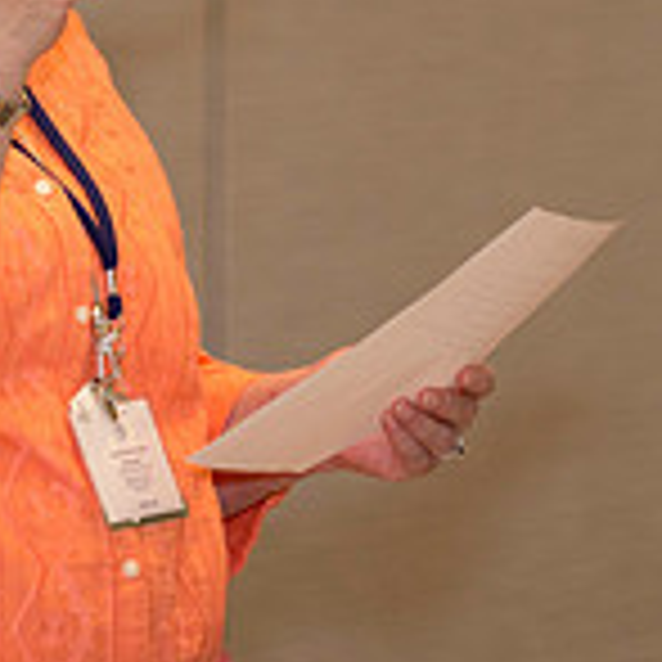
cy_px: 234
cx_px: 185
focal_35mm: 452
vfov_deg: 3.9
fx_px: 9780
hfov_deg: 3.9
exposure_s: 1/320
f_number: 2.8
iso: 1250
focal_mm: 135
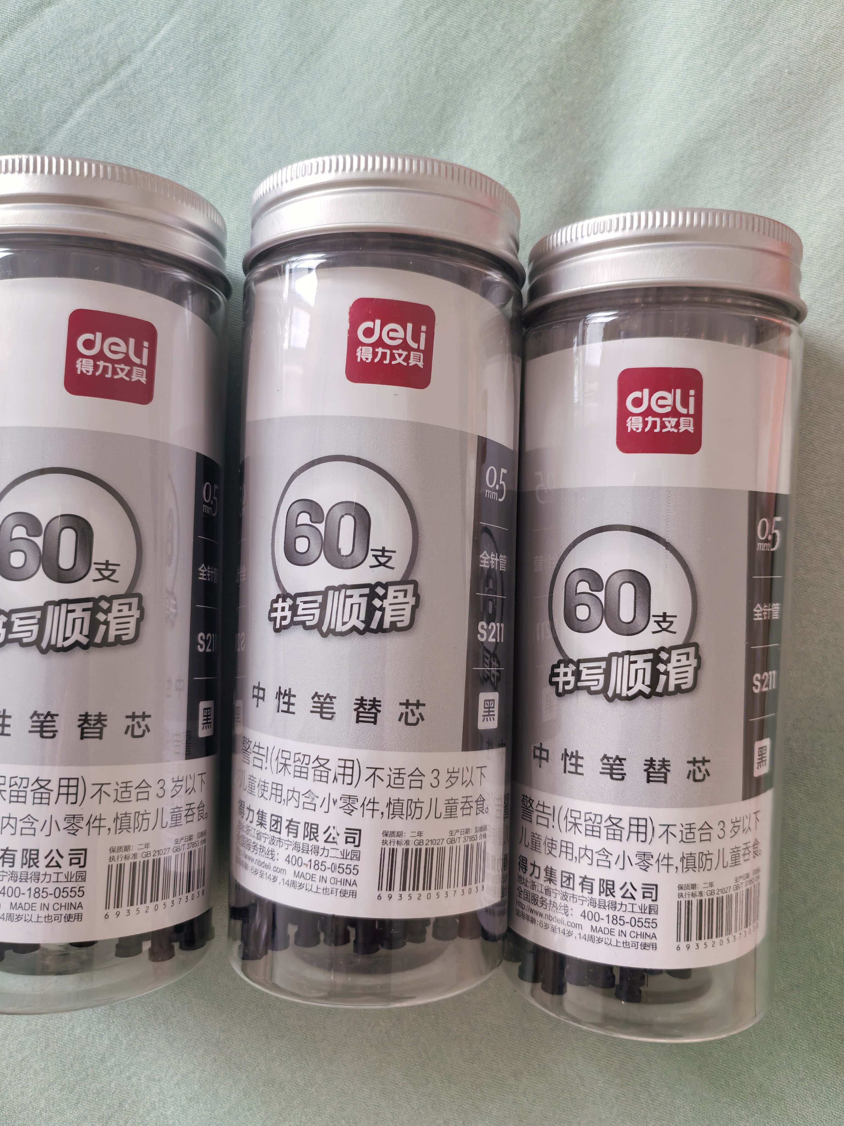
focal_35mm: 27
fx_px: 878
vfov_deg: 65.3
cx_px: 422
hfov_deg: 51.4
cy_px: 563
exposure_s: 1/100
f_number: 1.9
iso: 80
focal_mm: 5.52
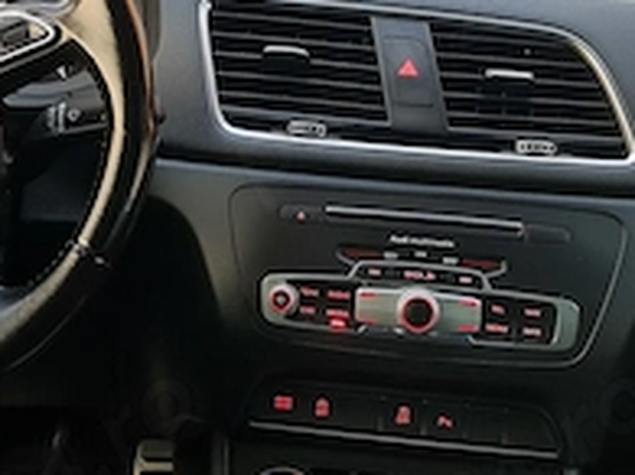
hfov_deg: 25.2
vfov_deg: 18.9
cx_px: 212
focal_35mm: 77
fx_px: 1412
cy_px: 68
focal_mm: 7
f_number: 1.8
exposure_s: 1/50
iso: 250
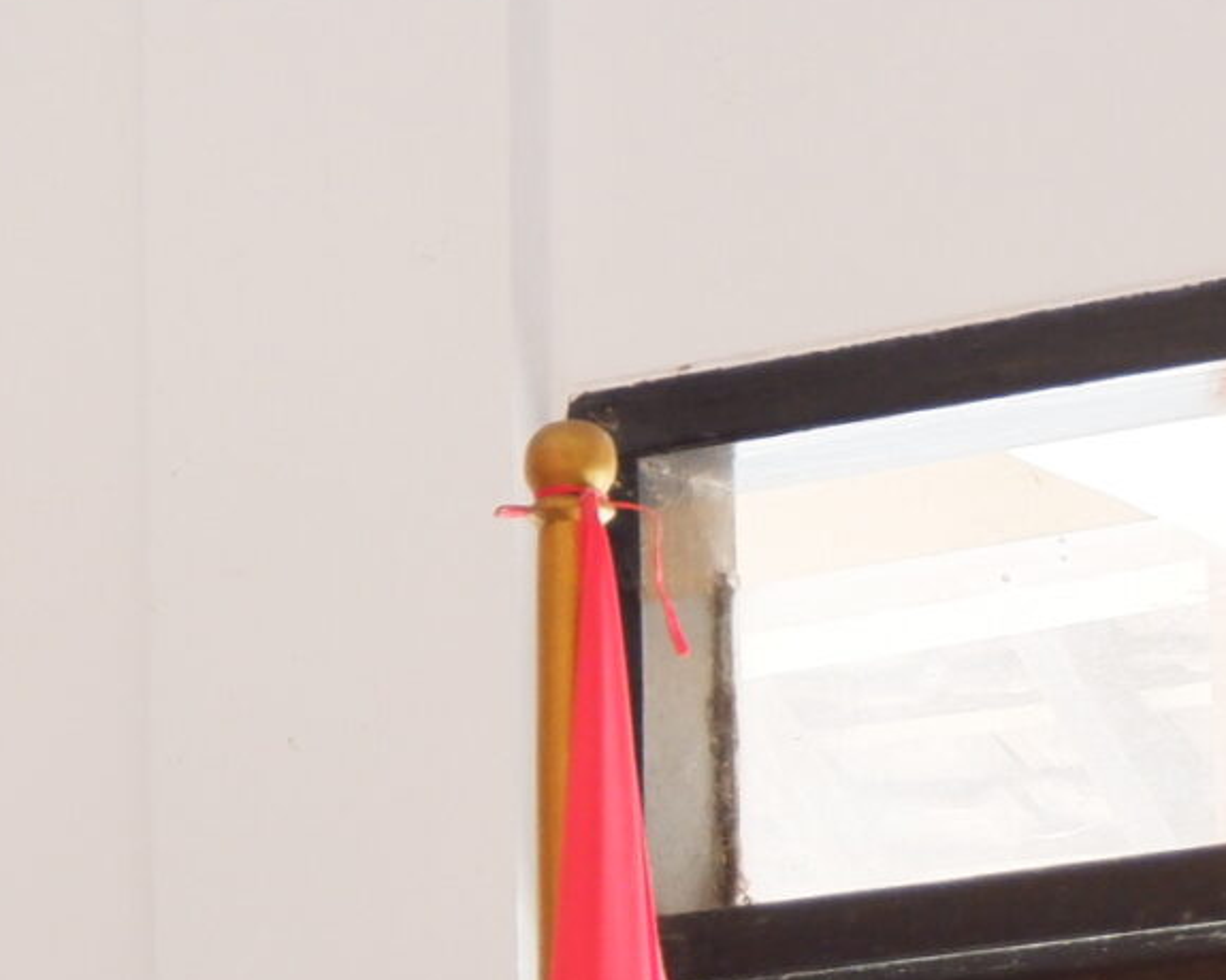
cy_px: 1542
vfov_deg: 7.1
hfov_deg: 8.7
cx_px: -940
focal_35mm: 213
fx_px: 7729
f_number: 5
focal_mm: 34
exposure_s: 1/160
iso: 1600
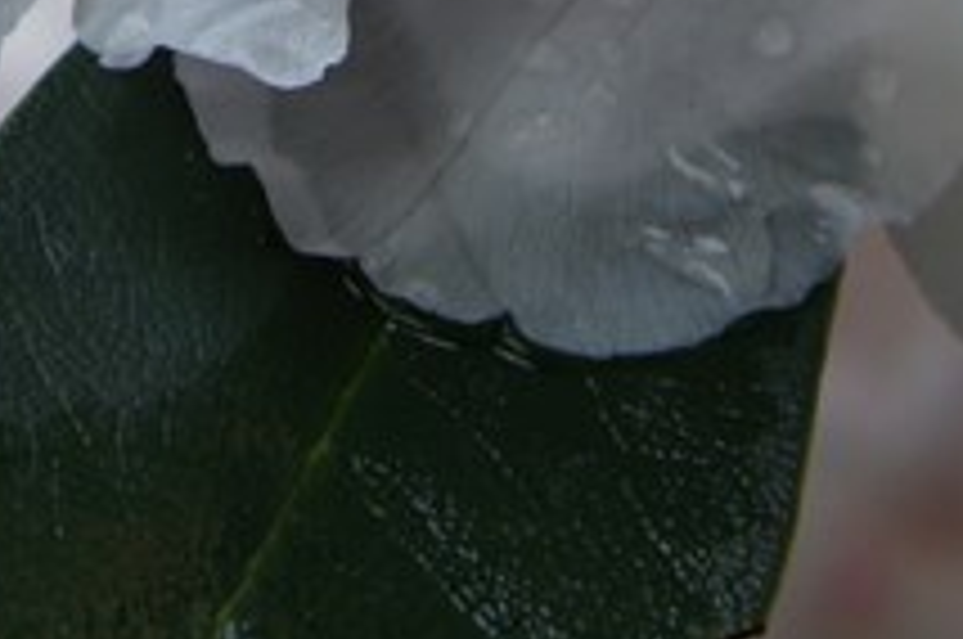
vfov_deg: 5.4
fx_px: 6539
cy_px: -1044
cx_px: 45
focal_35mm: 245
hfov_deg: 8.4
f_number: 5.6
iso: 200
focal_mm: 29
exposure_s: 1/80
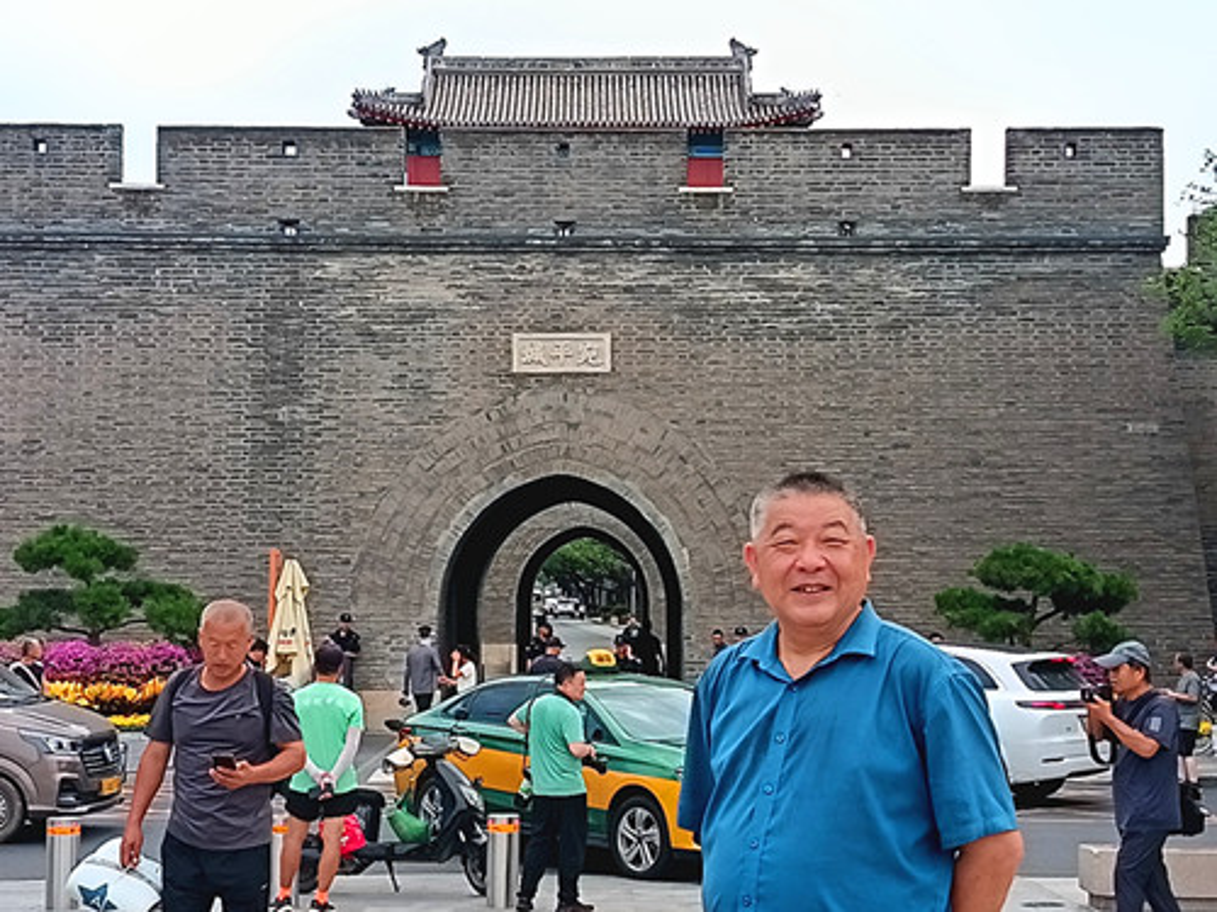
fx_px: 2285
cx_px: 608
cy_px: 456
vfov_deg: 22.6
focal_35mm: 65
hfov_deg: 29.8
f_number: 1.75
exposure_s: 1/283
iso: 100
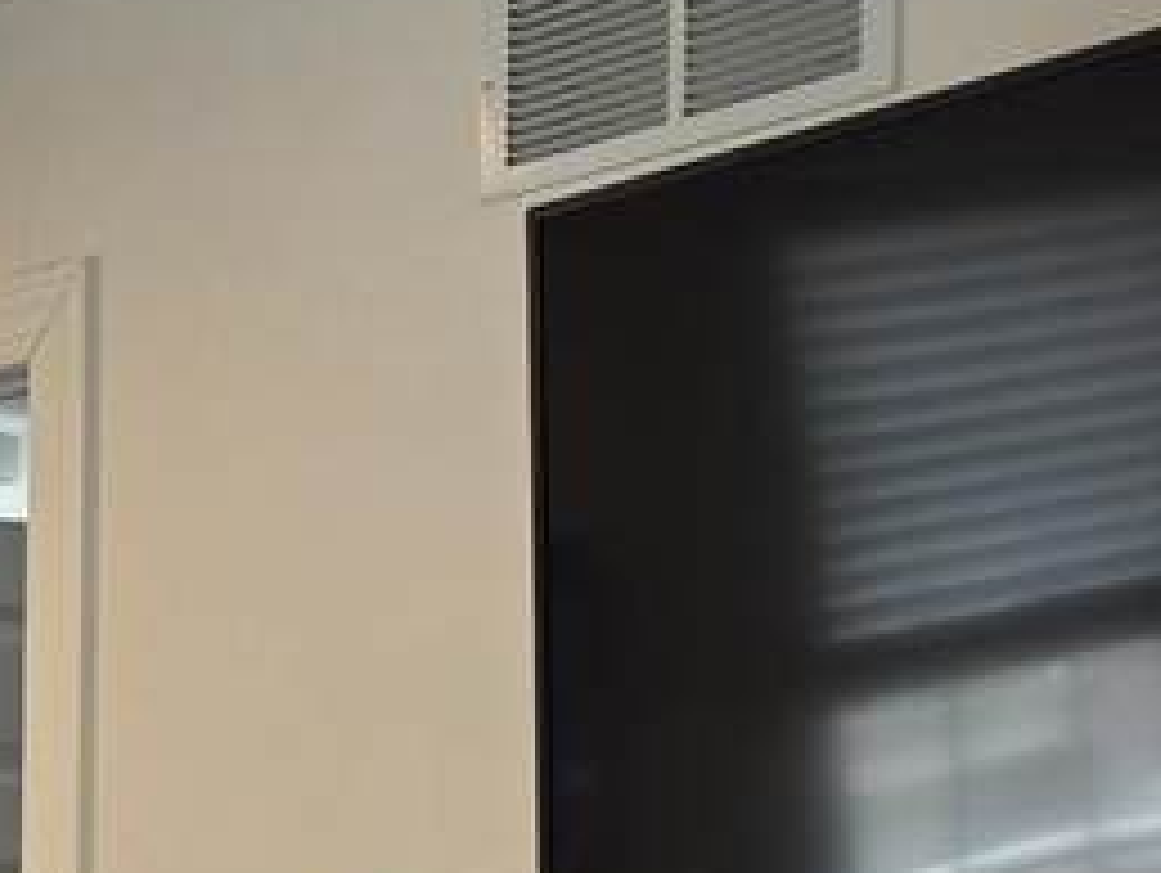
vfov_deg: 11.8
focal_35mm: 114
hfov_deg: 14.2
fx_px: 3827
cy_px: 1660
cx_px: -1210
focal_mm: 6.5
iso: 25
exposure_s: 1/120
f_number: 1.4
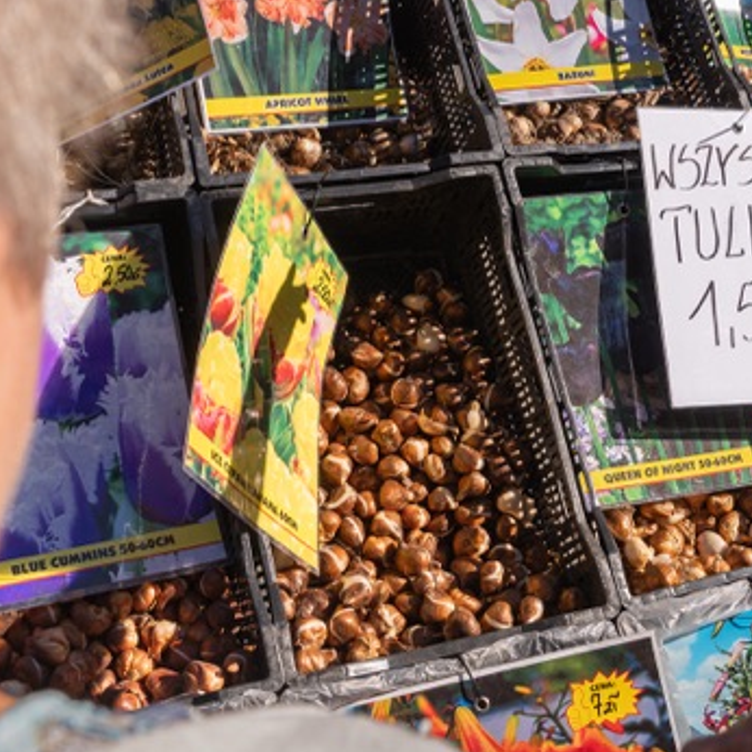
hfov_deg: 32.0
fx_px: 1303
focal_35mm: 53
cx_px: 472
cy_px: 215
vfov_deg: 31.8
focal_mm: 24
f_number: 7.1
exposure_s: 1/320
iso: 100
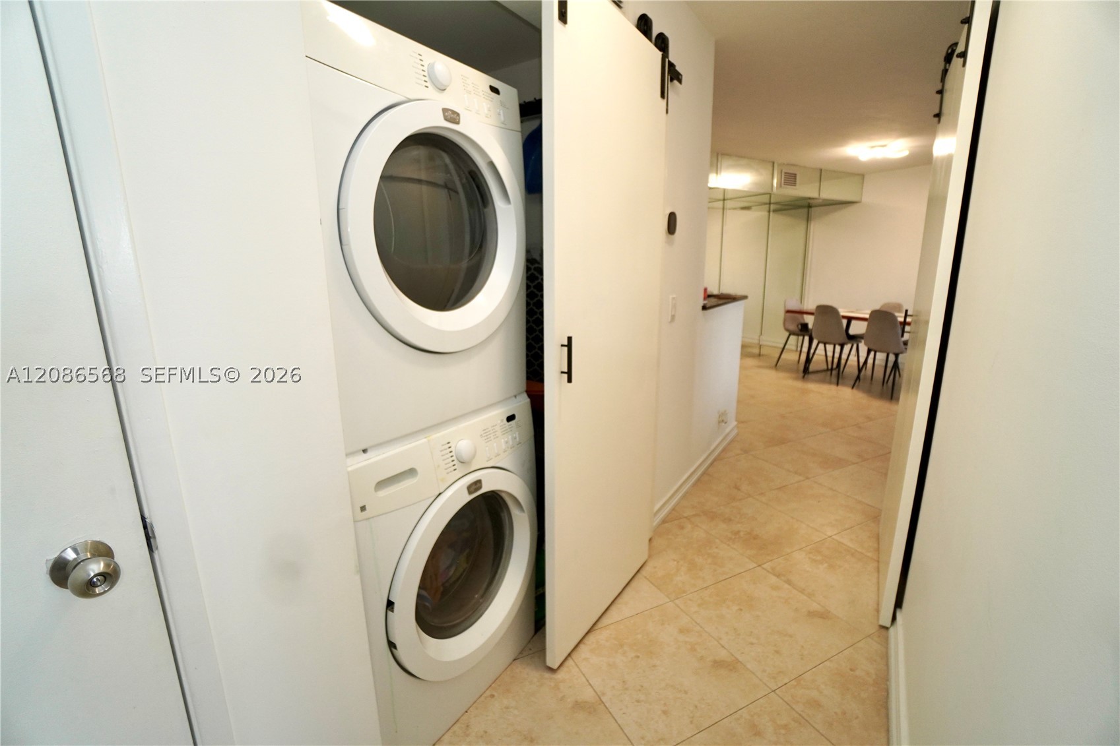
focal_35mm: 15
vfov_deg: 77.3
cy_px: 373
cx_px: 560
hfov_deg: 100.4
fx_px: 467
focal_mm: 10
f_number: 4
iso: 800
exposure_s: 1/160
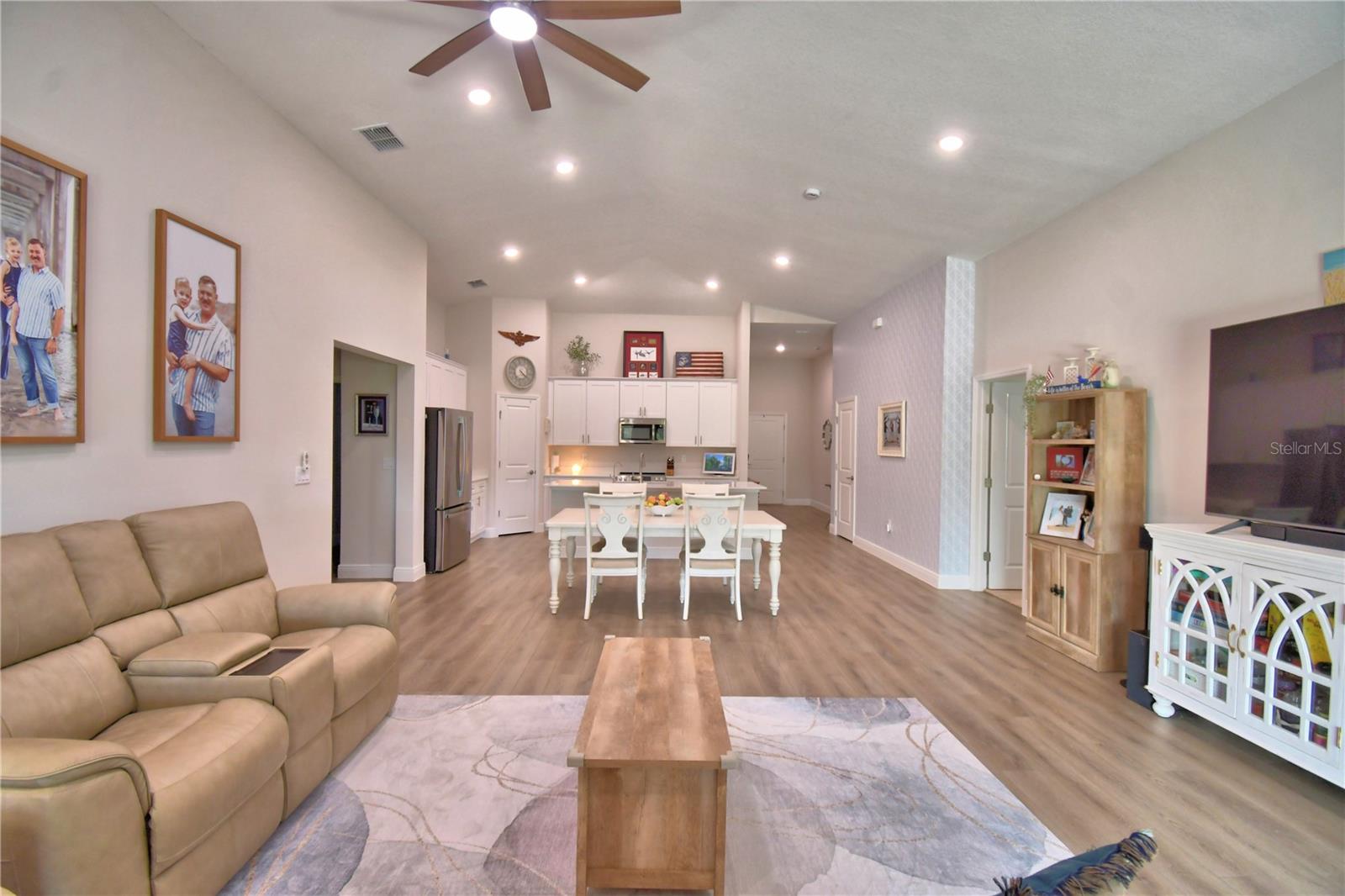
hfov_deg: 100.4
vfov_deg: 77.3
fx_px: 560
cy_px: 448
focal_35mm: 15
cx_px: 672
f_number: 4.5
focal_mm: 10
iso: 400
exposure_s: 1/60
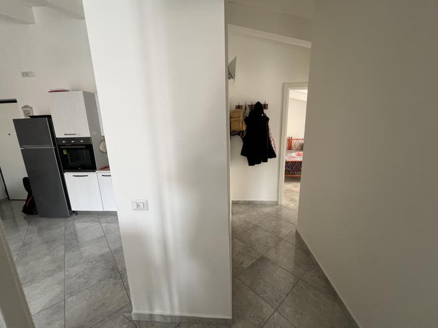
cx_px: 219
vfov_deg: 89.9
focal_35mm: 13
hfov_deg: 106.2
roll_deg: +1.4
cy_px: 164
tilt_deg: -12.2
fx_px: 164
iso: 250
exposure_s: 1/82
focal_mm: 1.57
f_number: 1.8
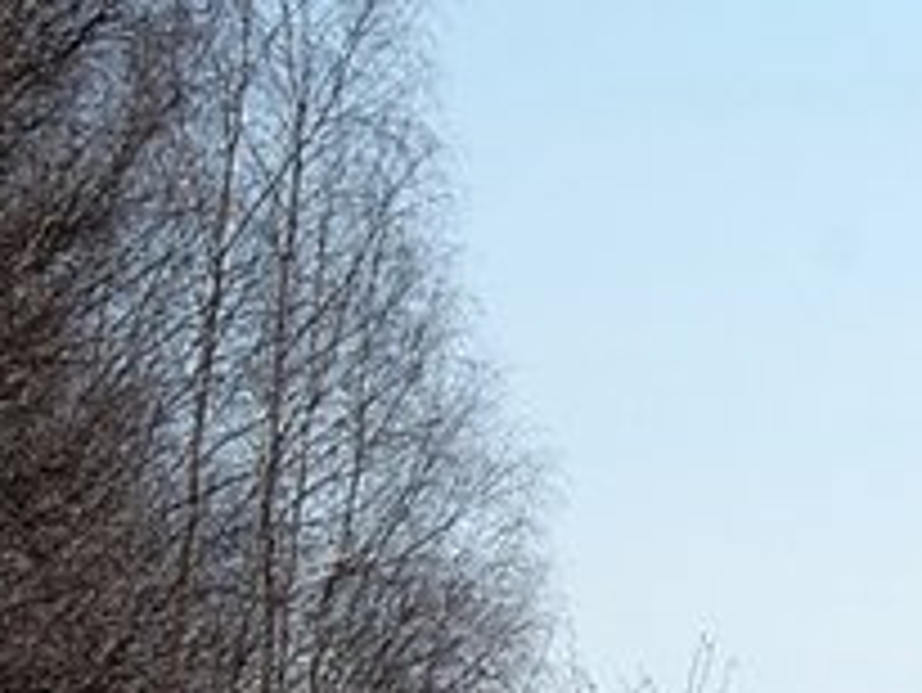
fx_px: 11806
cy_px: 850
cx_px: 1705
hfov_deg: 4.4
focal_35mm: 443
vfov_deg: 3.4
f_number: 13
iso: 100
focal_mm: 70
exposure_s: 1/160
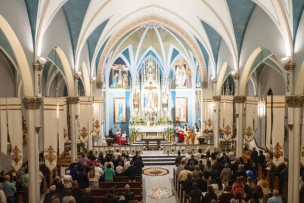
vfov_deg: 44.3
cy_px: 102
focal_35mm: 30
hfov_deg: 62.8
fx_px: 249
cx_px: 152
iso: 5000
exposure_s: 1/60
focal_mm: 29.5
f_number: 11
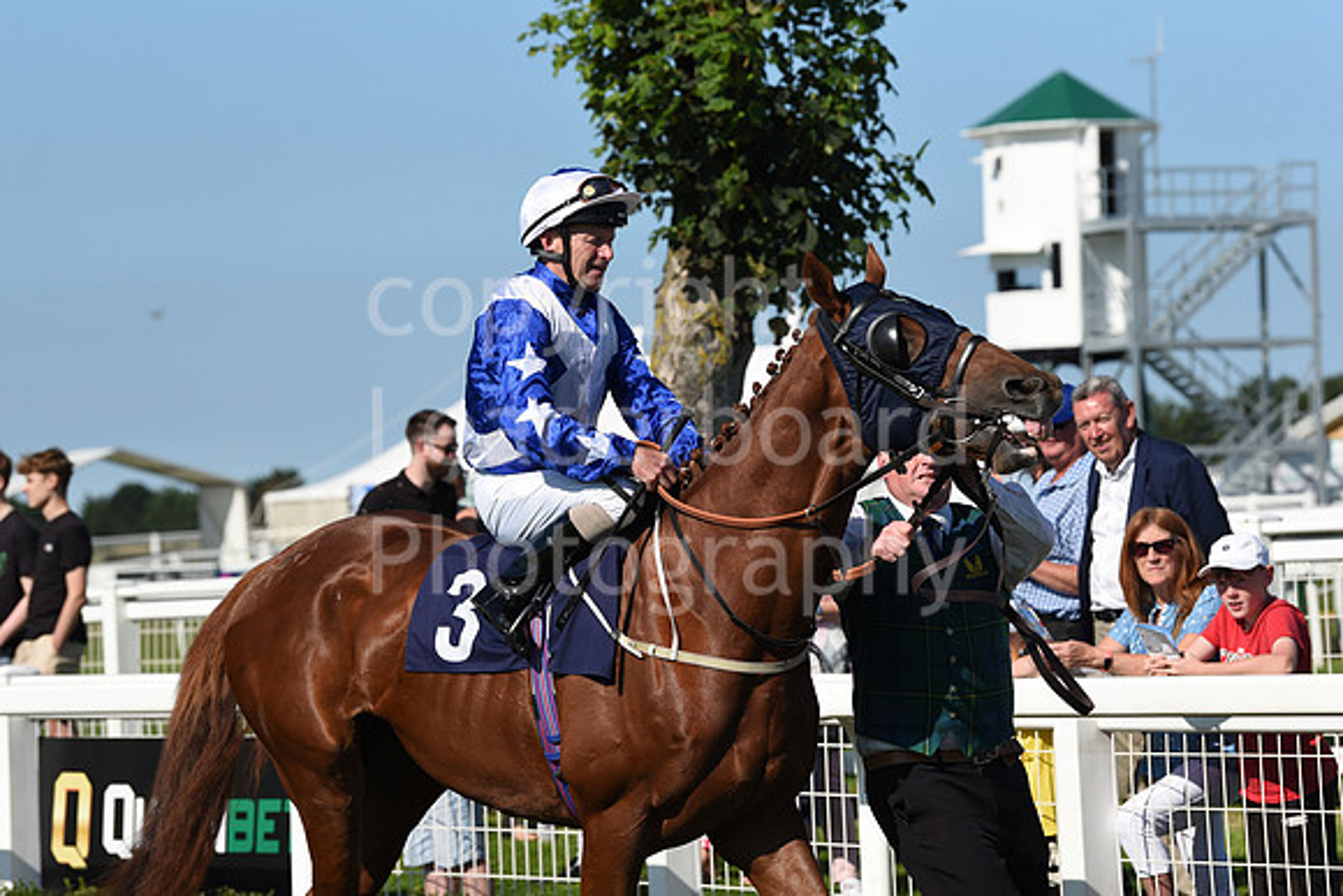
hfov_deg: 13.7
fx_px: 5597
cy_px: 448
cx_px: 672
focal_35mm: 150
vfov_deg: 9.2
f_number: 6.3
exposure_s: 1/2500
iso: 400
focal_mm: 150
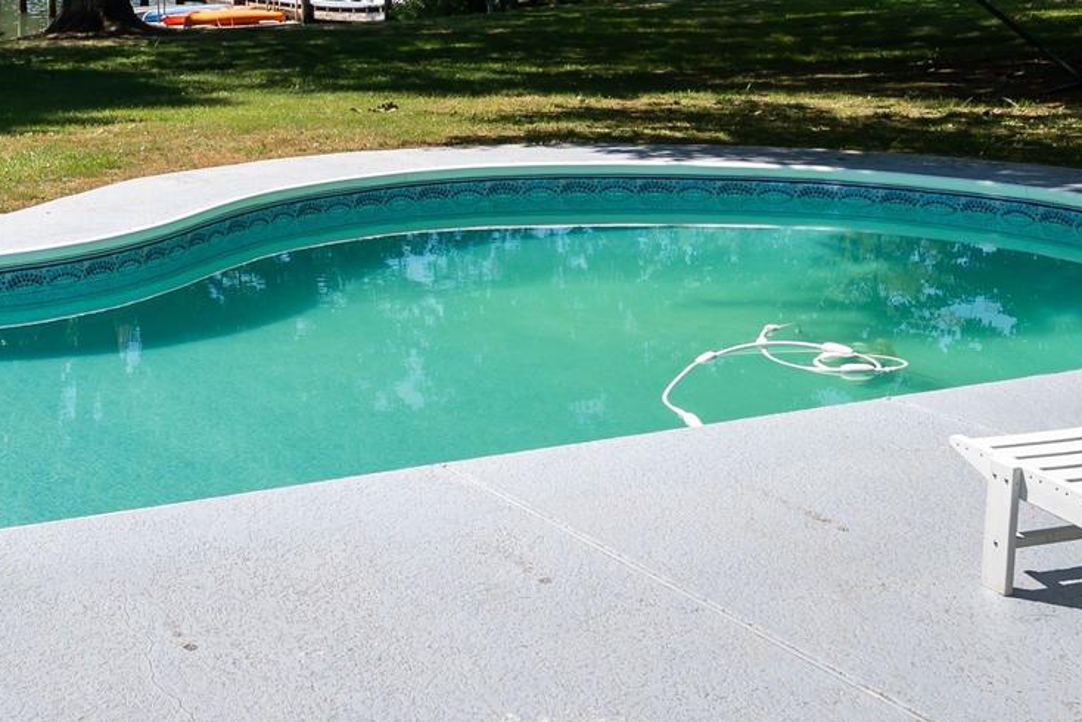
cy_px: -112
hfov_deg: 29.4
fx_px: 2014
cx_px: 226
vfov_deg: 19.3
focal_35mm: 67
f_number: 5.6
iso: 80
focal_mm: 24
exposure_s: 1/320
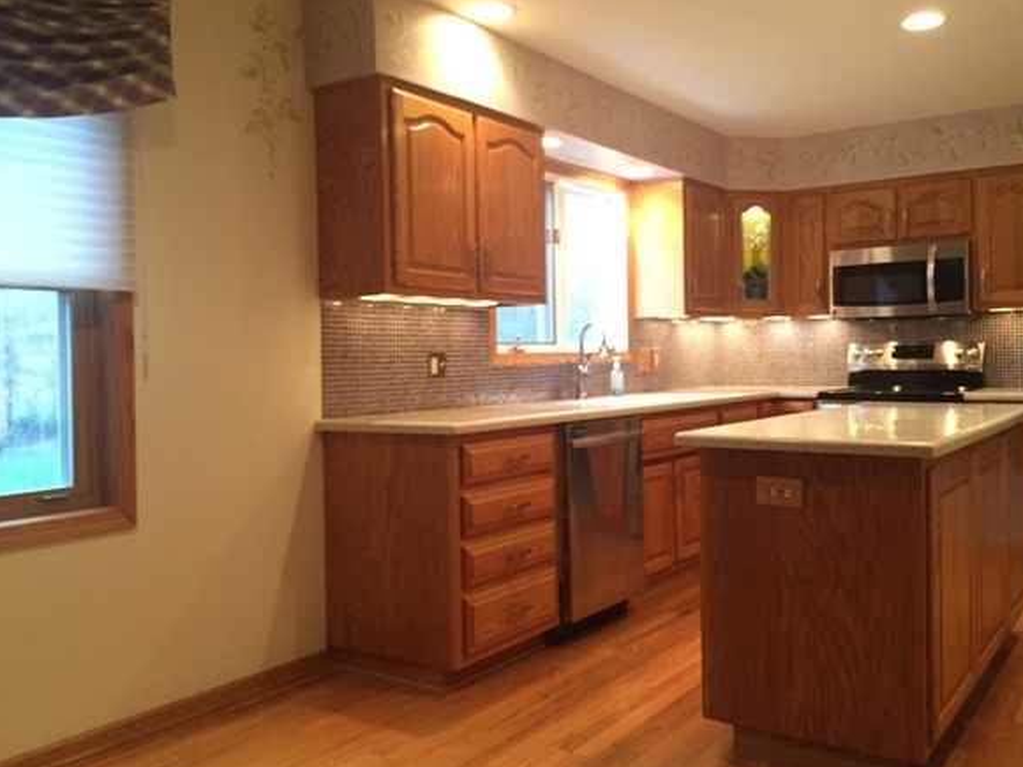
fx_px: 946
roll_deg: +0.8
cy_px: 363
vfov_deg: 44.1
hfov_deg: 56.7
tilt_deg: -1.1
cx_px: 559
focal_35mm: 32
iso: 160
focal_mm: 4.15
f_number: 2.2
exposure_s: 1/30
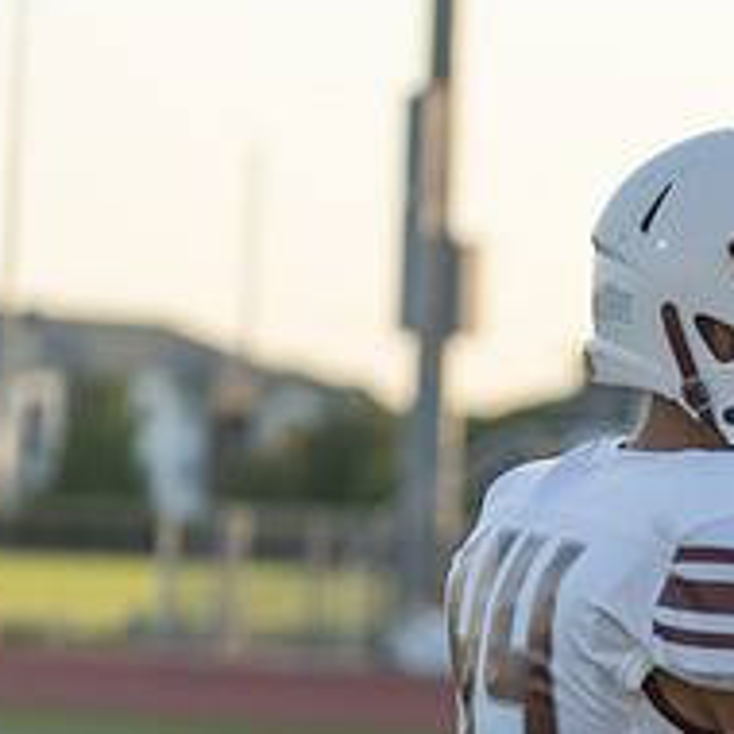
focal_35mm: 247
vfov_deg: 7.1
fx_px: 5925
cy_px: 578
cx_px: 1062
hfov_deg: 7.0
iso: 100
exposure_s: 1/640
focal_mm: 95
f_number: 2.8
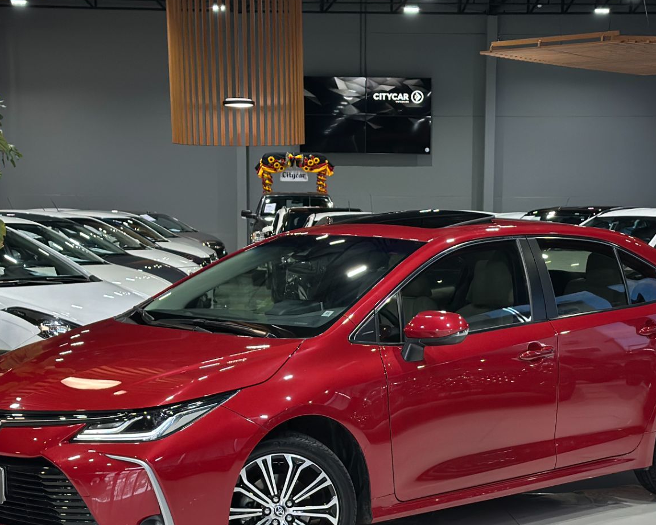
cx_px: 353
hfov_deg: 24.4
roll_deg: -0.5
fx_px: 1515
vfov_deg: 19.6
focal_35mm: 78
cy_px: 383
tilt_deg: -7.0
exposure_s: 1/120
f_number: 1.78
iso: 160
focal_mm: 6.86
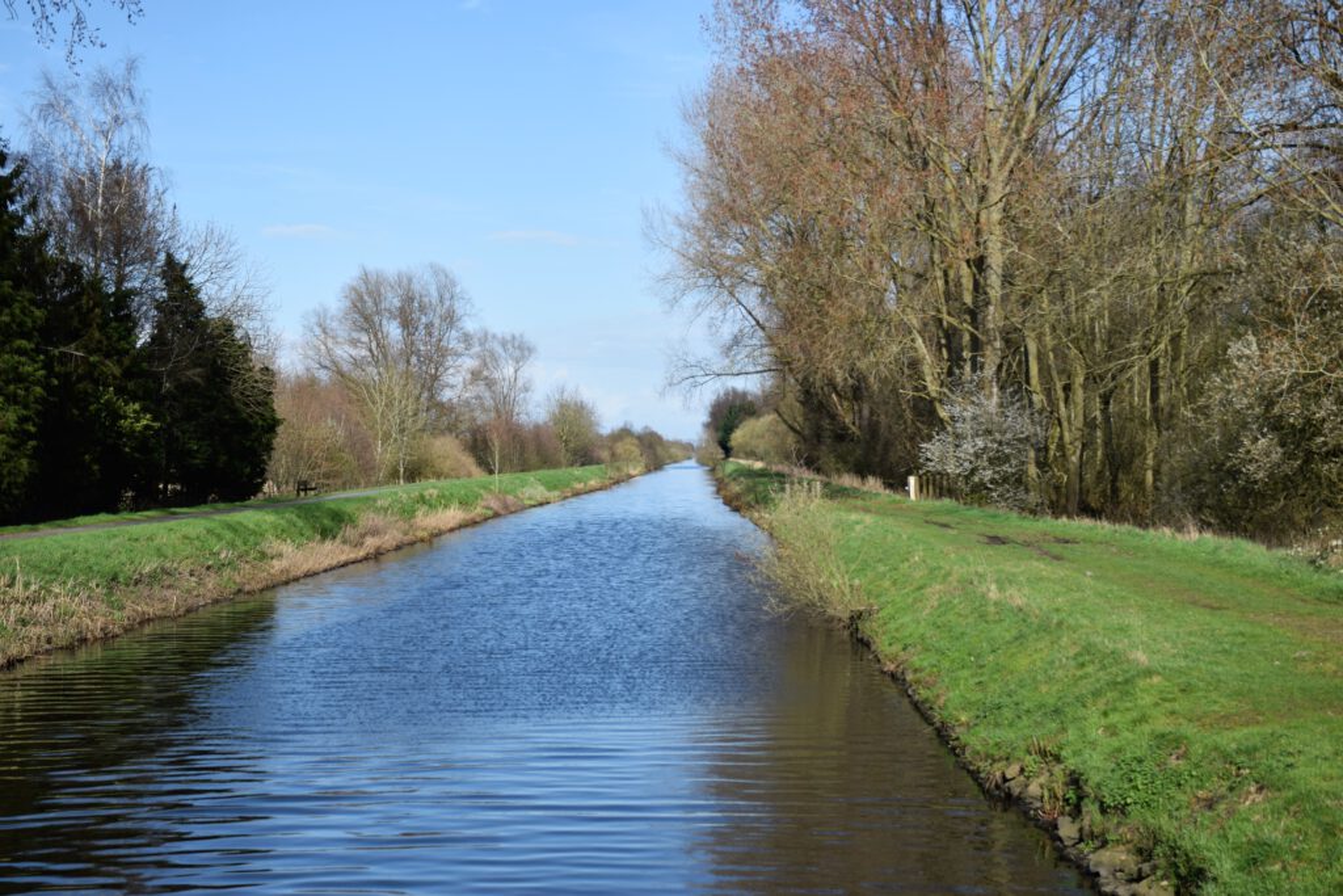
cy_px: 448
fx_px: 2127
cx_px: 672
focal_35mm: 57
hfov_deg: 35.0
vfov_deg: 23.8
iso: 100
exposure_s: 1/400
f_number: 6.3
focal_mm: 38
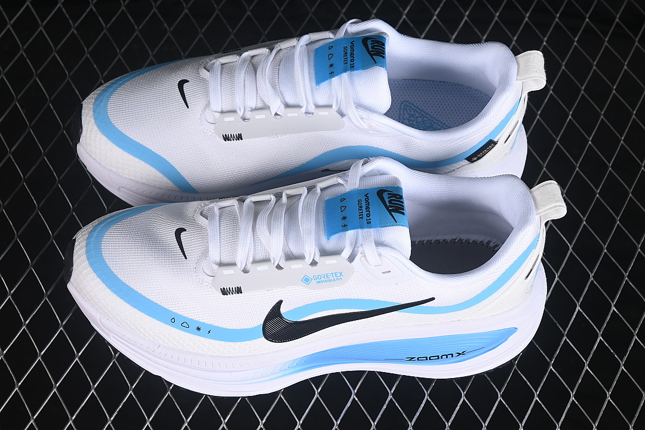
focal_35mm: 75
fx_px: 1344
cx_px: 322
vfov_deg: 18.2
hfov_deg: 27.0
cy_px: 215
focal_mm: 50
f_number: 7.1
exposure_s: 1/80
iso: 160
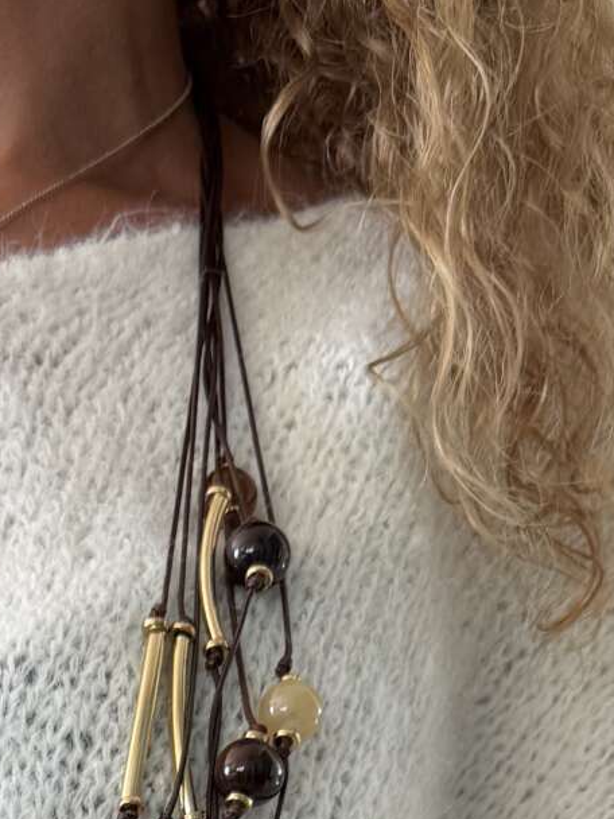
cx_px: -43
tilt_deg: +0.2
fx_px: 2389
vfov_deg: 16.8
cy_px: 1375
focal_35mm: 101
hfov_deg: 14.3
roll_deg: +0.0
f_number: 1.78
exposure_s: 1/121
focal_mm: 6.76
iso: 80
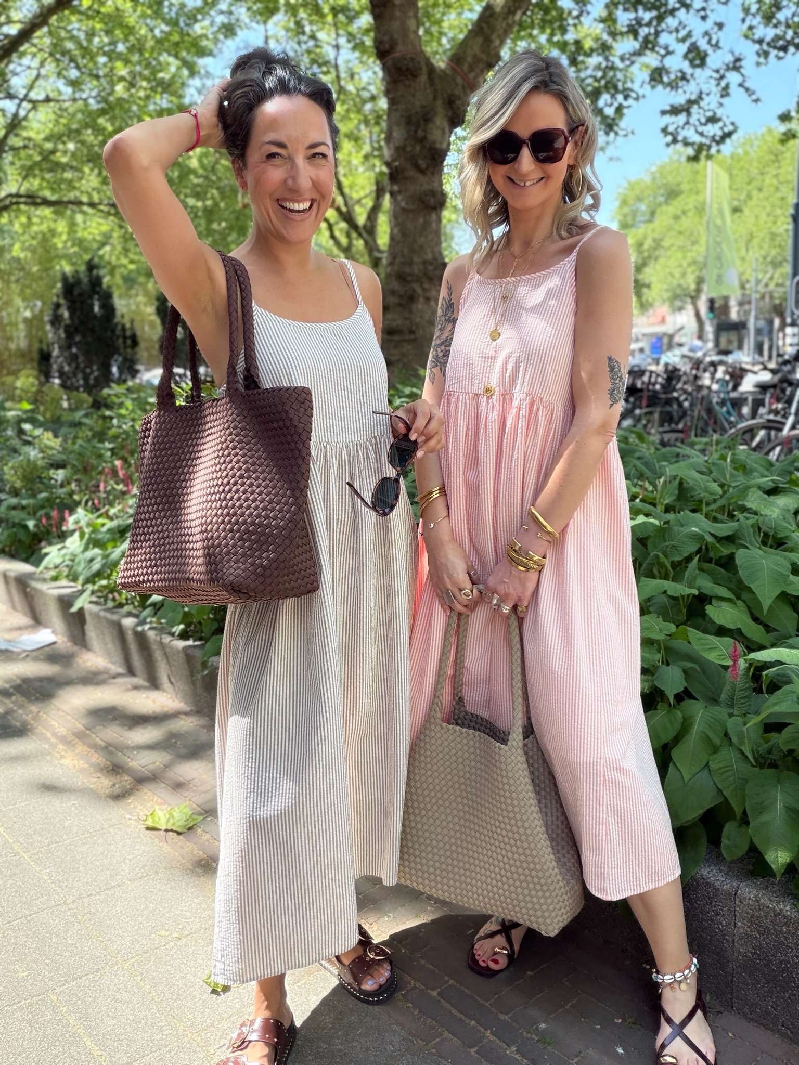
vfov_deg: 60.0
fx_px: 923
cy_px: 532
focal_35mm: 30
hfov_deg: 46.8
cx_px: 400
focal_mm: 2.71
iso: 32
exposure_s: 1/187
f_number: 1.9
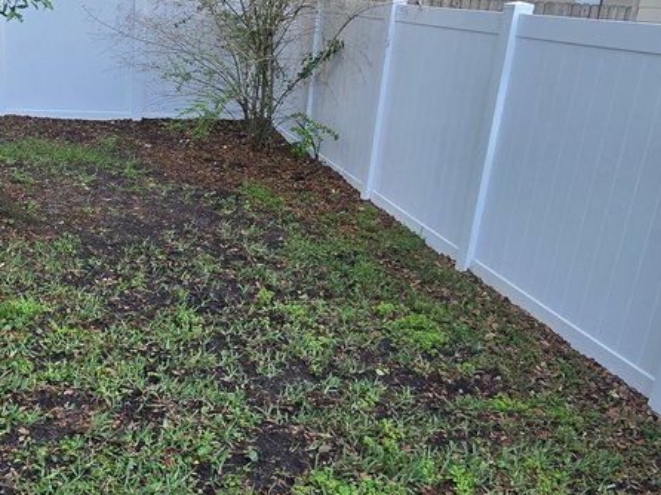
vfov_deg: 40.7
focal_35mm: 35
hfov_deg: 50.6
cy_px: 240
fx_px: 668
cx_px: 169
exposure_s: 1/305
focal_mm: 2.2
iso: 50
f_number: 2.2
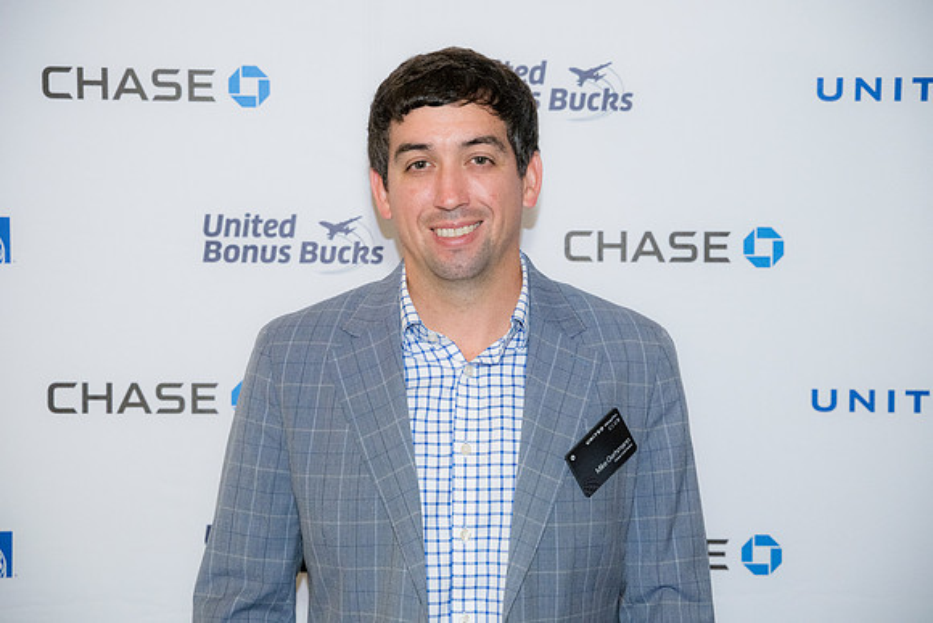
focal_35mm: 69
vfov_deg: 19.7
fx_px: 1789
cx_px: 466
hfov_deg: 29.2
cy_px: 312
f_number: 4
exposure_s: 1/125
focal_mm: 69
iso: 3200
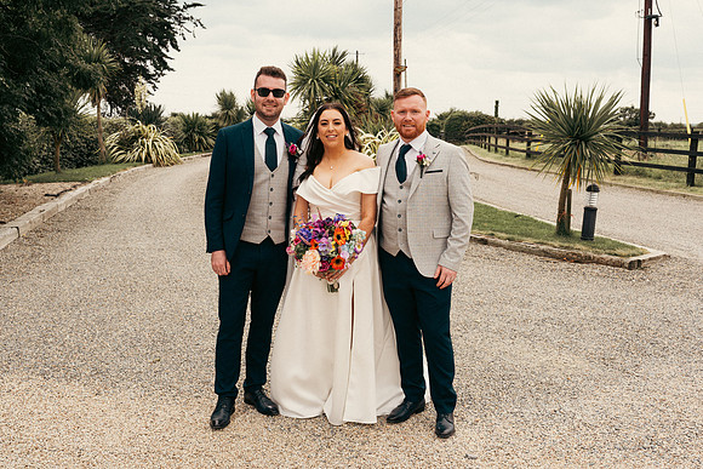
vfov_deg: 36.0
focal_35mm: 37
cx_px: 352
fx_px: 723
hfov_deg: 51.9
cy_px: 234
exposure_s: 1/160
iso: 125
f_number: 6.3
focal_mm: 37
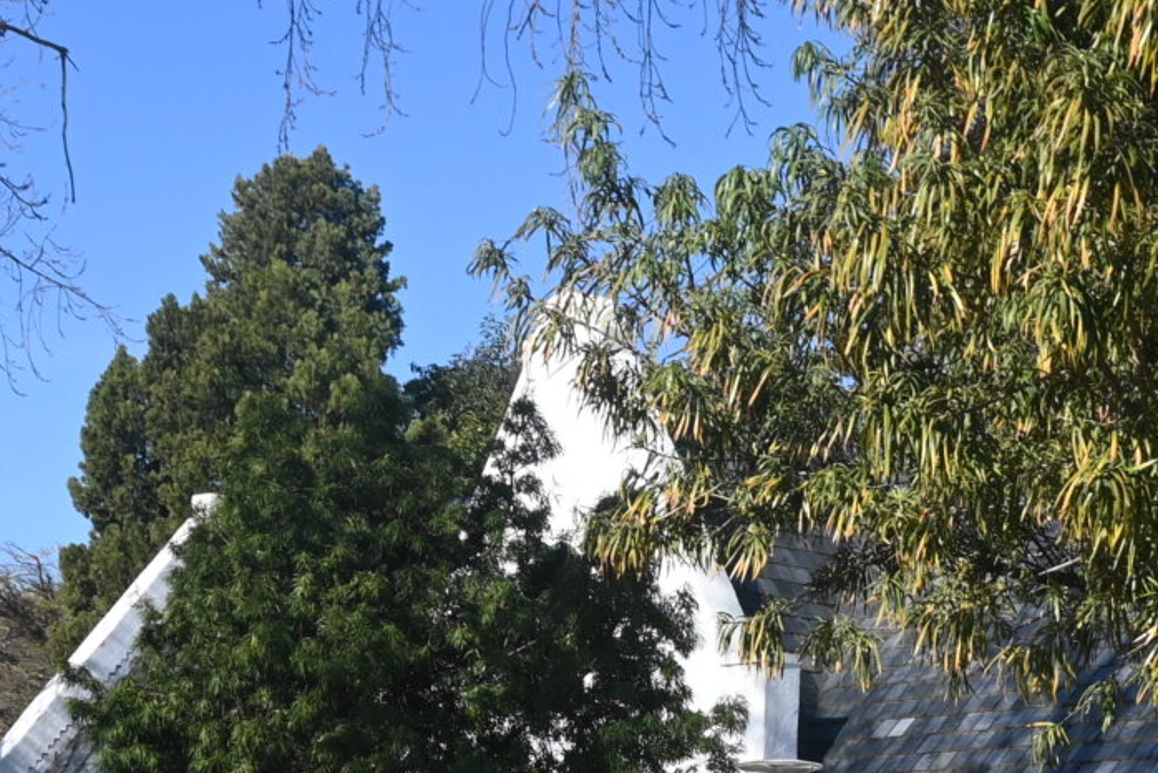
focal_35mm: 110
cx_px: 833
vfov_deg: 12.0
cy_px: 1091
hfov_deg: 18.5
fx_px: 3540
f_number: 6.3
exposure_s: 1/320
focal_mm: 20
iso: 100
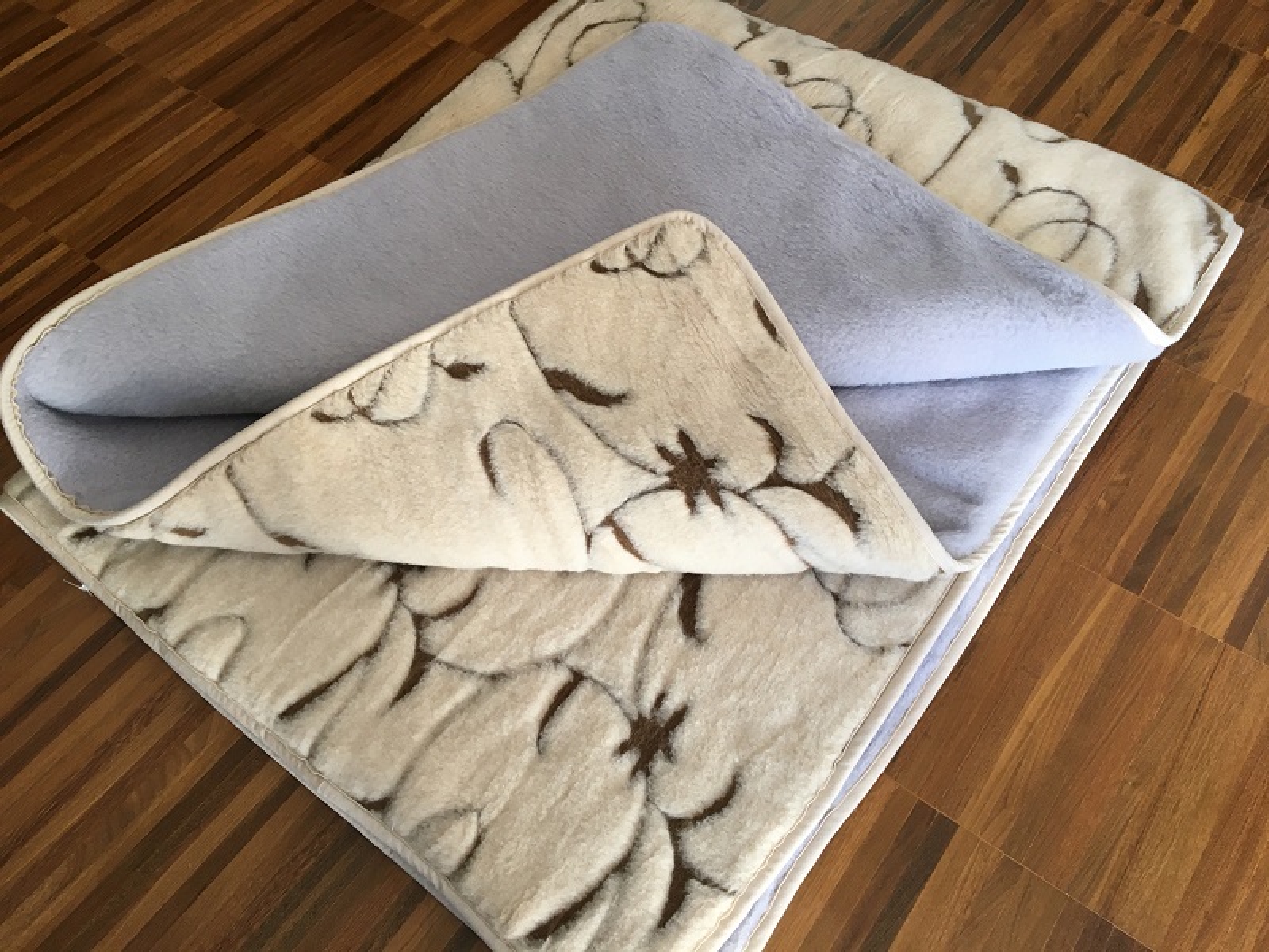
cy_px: 476
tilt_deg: -56.9
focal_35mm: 29
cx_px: 634
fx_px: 1063
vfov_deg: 48.2
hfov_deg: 61.7
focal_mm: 4.15
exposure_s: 1/33
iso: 40
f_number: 2.2
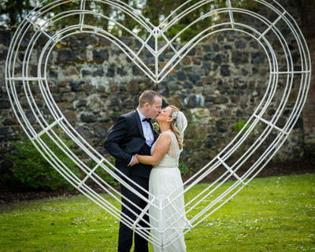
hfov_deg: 16.7
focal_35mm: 115
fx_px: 1071
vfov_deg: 13.4
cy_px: 126
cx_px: 137
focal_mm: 102
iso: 100
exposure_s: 1/320
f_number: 2.8
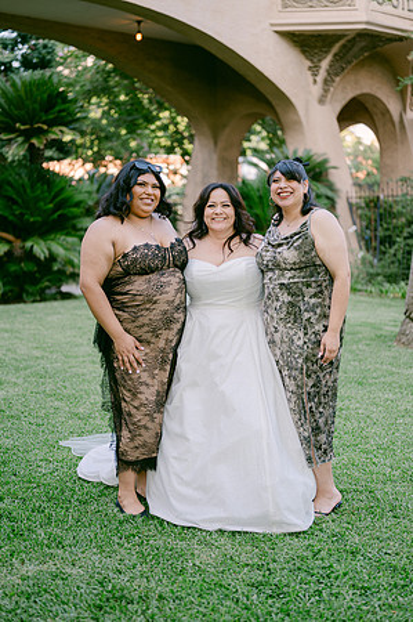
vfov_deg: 39.6
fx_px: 862
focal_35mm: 50
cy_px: 311
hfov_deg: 26.9
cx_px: 206
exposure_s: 1/320
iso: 100
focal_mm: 50
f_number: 2
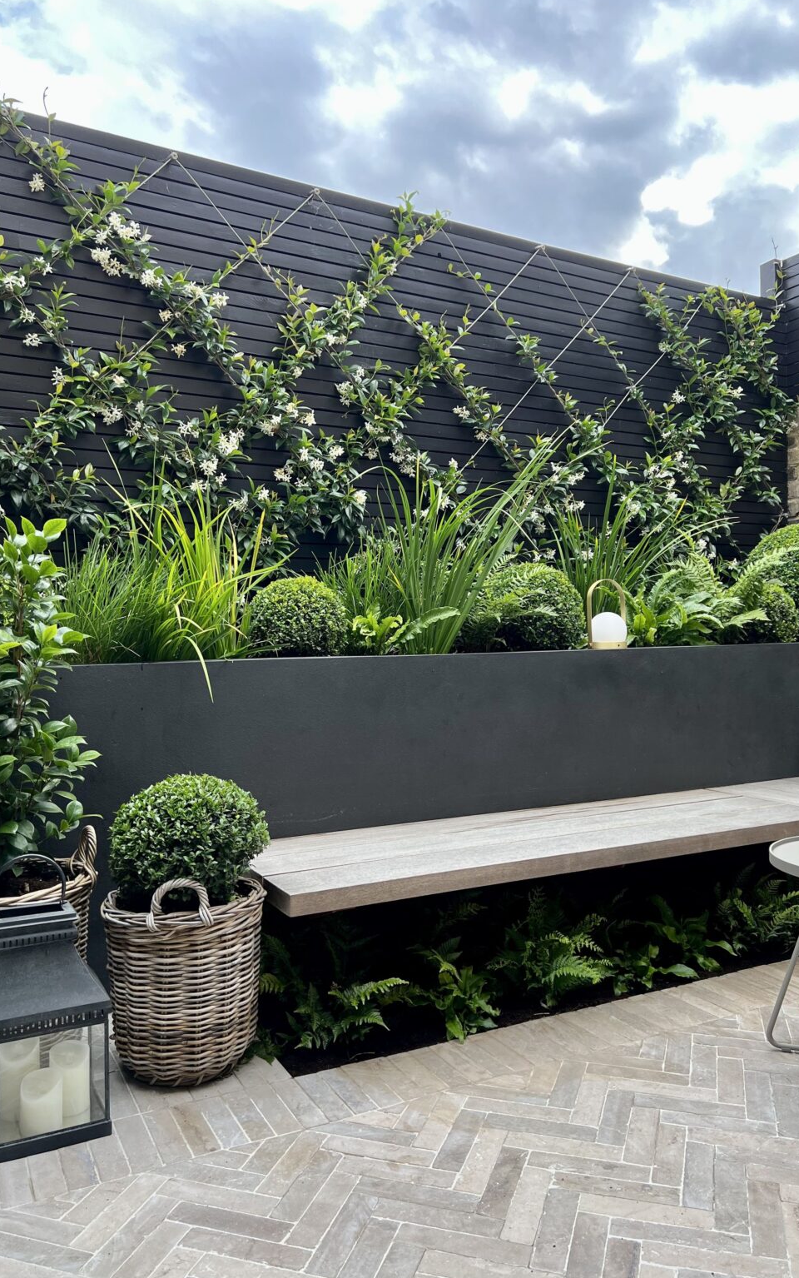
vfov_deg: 66.5
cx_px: 404
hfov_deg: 44.6
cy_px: 642
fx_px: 975
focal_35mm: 28
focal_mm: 5.7
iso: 50
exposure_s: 1/887
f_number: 1.5
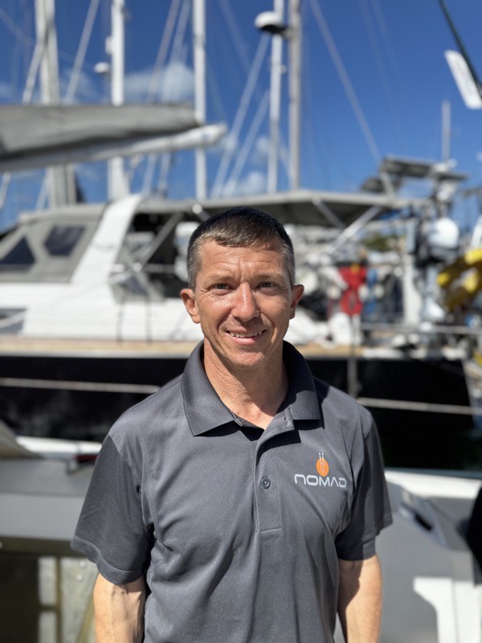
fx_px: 446
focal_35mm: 24
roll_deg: +3.4
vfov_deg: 71.6
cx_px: 241
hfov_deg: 56.8
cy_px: 322
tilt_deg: -8.4
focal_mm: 6.76
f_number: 1.78
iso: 80
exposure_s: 1/4950
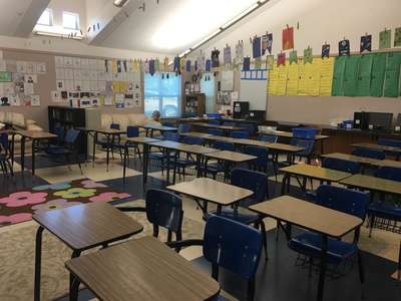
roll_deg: -1.2
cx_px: 200
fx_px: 336
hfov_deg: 61.7
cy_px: 150
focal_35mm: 29
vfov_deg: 48.2
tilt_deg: -6.3
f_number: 2.2
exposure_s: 1/30
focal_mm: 4.15
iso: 32
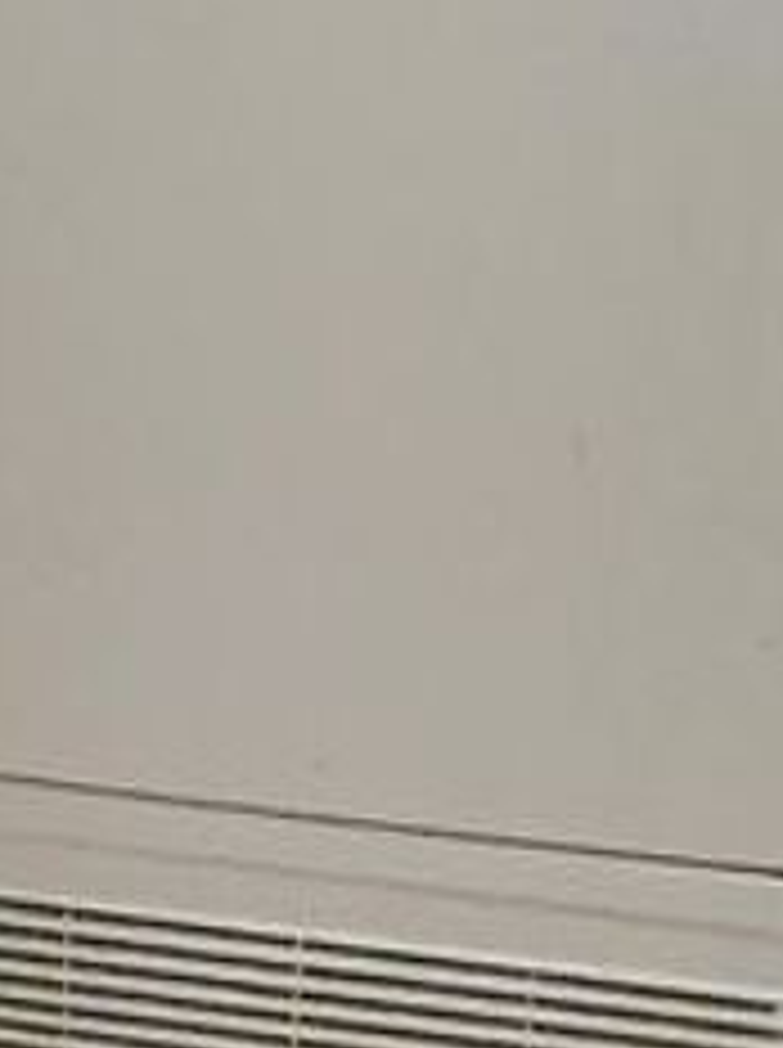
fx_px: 4506
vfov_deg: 12.8
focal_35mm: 149
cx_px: -1071
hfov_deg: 9.0
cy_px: -326
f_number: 1.5
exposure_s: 1/50
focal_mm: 4.32
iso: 800
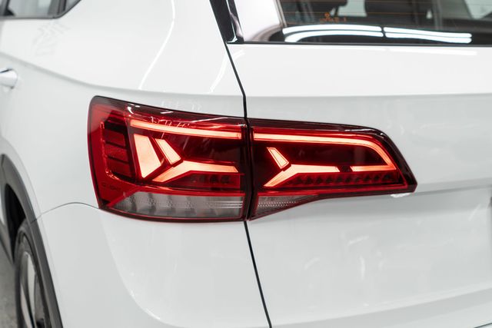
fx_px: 574
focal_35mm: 42
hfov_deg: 46.4
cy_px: 164
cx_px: 246
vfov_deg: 31.9
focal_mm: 28
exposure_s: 1/50
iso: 200
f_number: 3.2
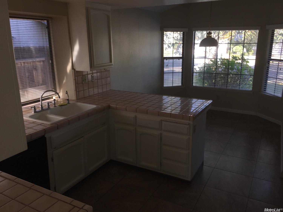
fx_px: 237
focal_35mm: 29
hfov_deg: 61.7
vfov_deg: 48.2
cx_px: 142
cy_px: 106
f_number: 2.2
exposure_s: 1/78
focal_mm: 4.15
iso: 25
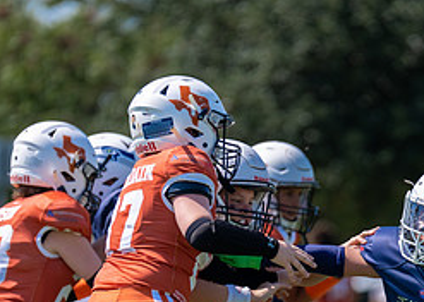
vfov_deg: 2.4
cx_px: 378
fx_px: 7075
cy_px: 342
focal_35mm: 588
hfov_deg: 3.4
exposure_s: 1/2000
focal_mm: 200
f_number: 2.8
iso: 100
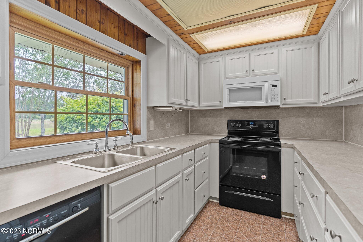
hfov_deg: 93.3
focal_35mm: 17
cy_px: 121
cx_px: 182
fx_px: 171
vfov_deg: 70.4
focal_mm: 17
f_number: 4.5
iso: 1250
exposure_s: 1/30
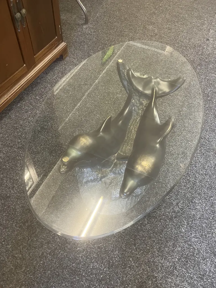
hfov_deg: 49.7
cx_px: 108
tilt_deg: -51.9
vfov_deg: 63.4
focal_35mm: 28
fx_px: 233
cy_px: 144
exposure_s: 1/33
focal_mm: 3.99
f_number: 1.8
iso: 400
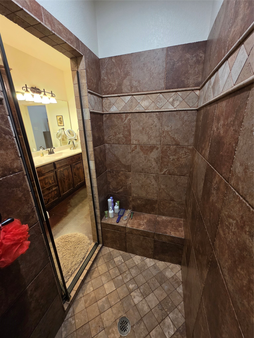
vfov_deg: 106.2
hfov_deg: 89.9
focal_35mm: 13
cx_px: 127
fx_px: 127
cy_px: 169
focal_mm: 2.2
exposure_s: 1/60
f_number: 1.9
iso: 400
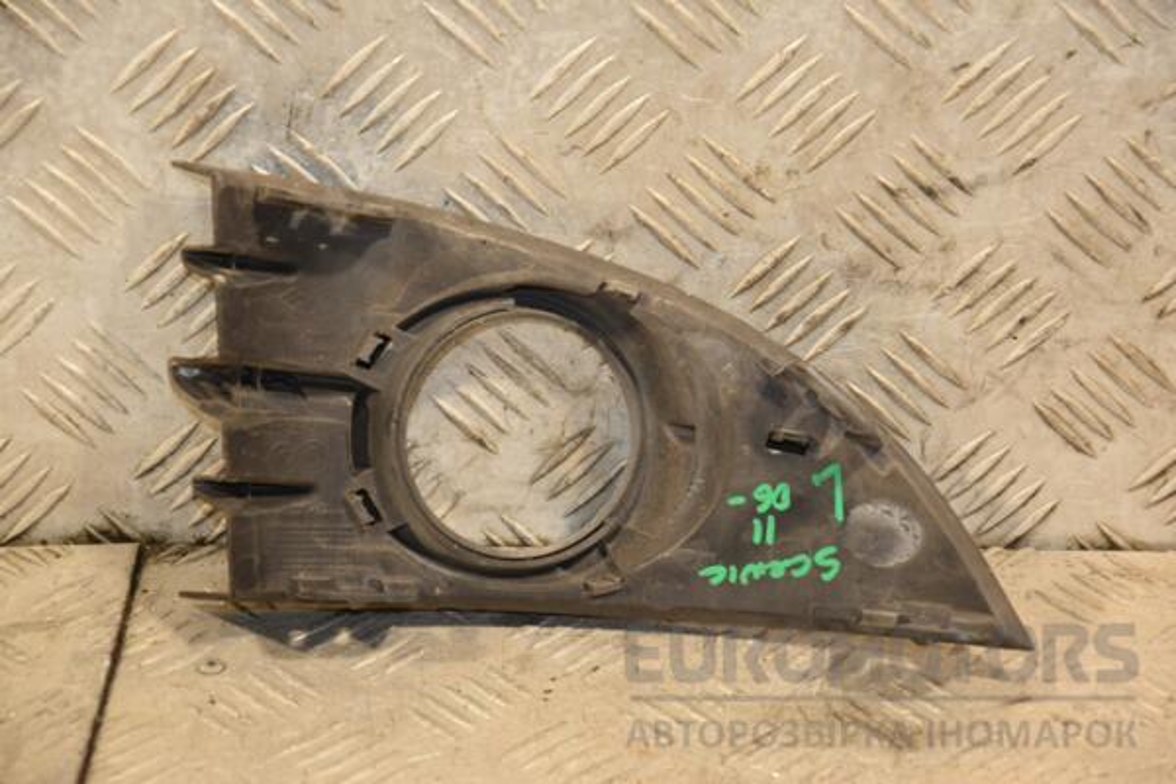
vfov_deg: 10.8
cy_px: 392
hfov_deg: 16.1
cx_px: 588
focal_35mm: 128
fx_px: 4165
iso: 800
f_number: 5.6
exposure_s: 1/100
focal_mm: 85
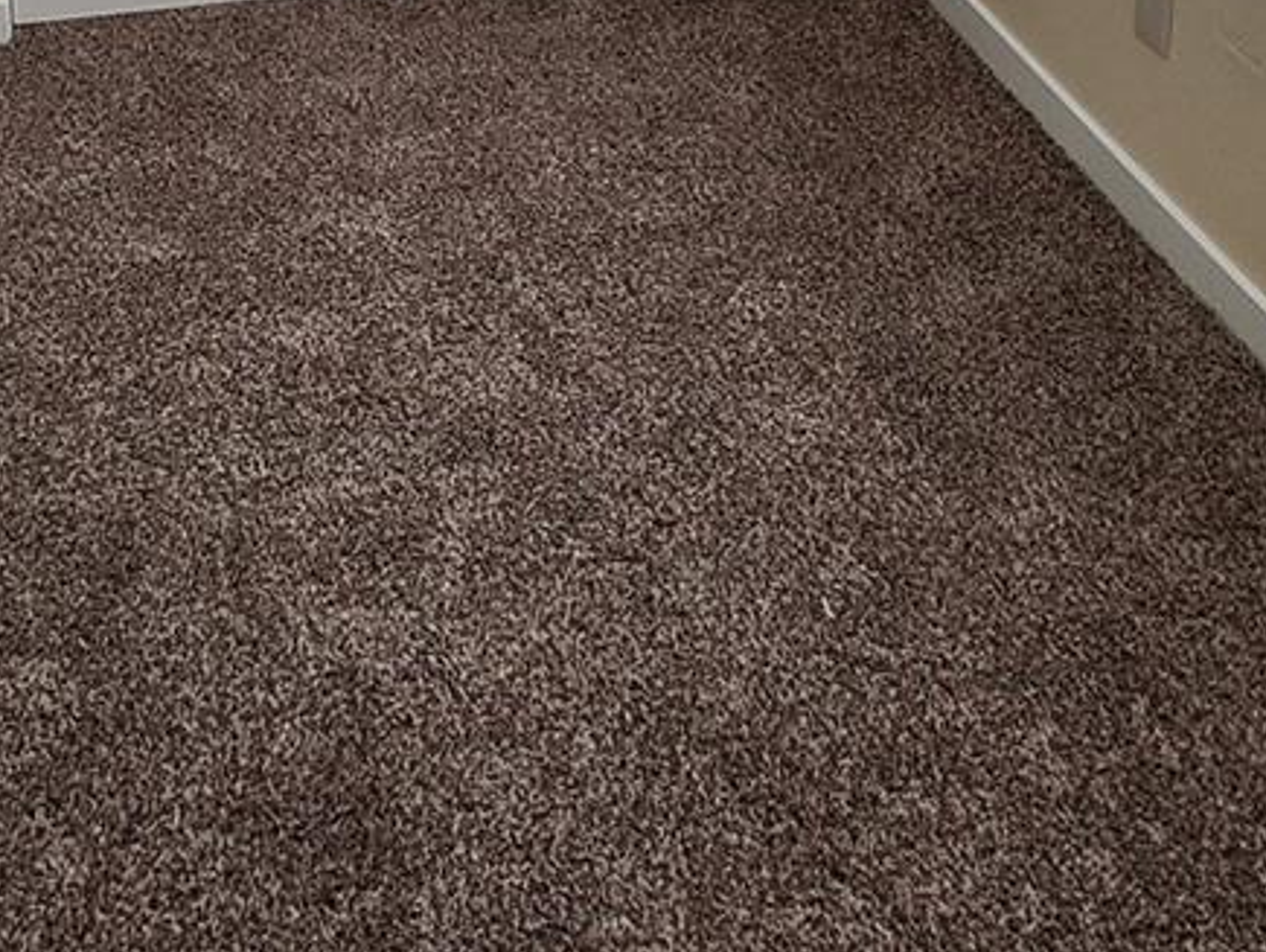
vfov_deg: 25.5
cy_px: -469
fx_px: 1574
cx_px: 437
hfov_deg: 43.3
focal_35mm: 43
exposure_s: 1/60
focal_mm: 1.74
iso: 32
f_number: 2.2
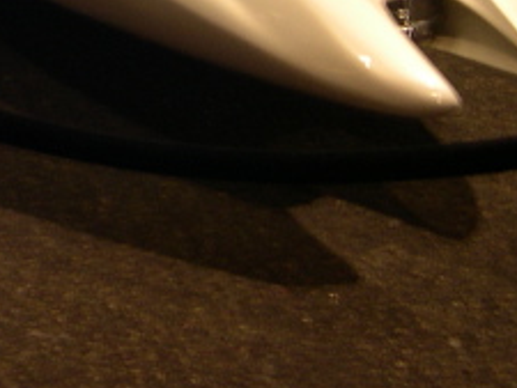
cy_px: -250
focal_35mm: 135
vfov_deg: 10.5
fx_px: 2017
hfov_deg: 14.1
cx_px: -131
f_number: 2.8
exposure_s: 1/5
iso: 111
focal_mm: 8
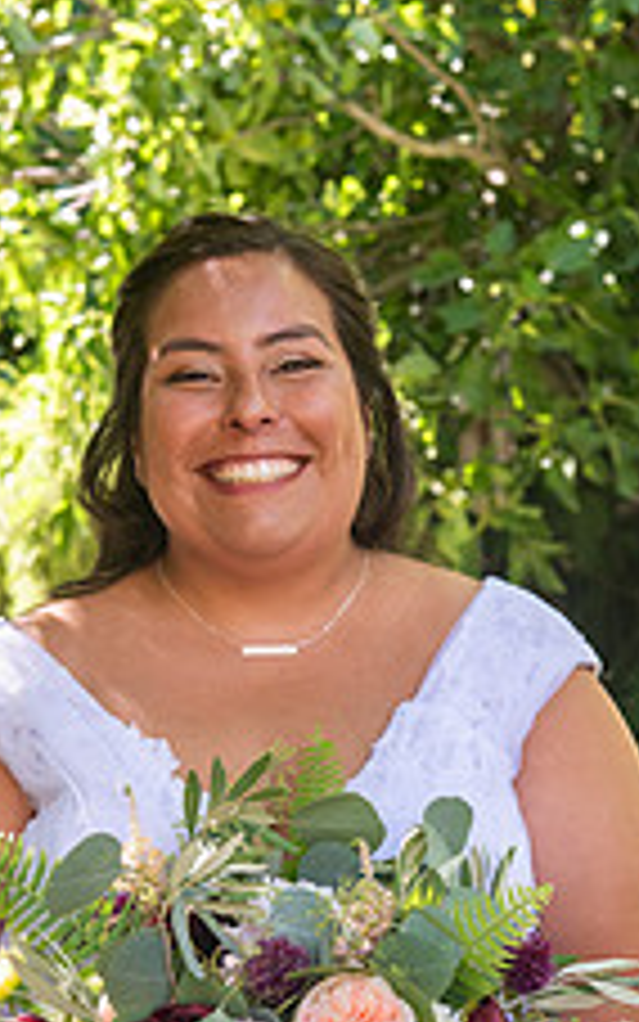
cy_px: 662
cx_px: 342
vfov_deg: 21.4
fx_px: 2701
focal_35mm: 97
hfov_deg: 13.5
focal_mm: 48
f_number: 4.5
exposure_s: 1/200
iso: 640
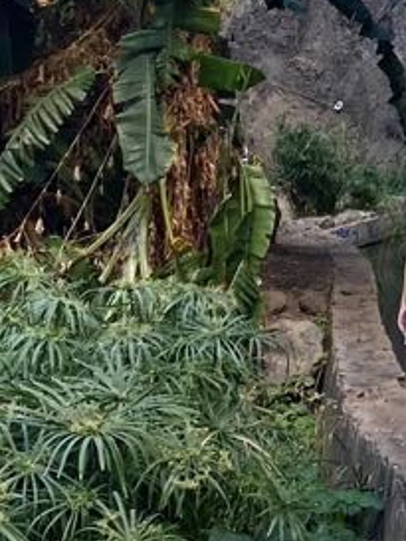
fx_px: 1906
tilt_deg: +7.2
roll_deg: +0.0
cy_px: -89
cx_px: 410
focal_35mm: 122
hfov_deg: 12.0
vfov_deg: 15.6
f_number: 1.8
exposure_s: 1/788
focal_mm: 4.25
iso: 32
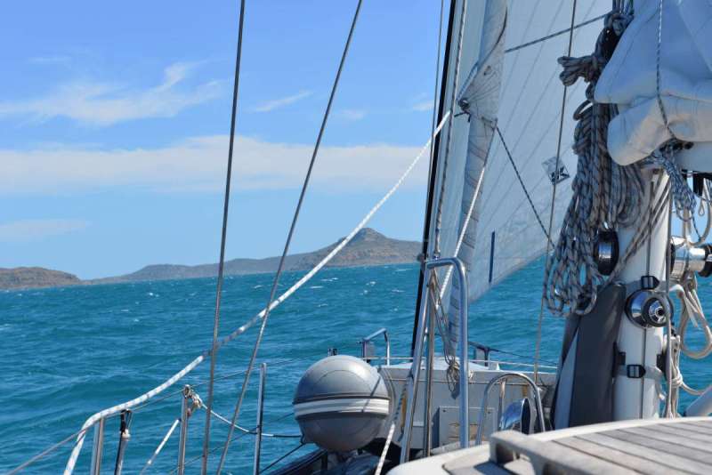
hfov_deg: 28.8
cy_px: 238
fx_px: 1385
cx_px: 356
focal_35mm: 70
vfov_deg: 19.5
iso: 250
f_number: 11
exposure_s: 1/500
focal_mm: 70
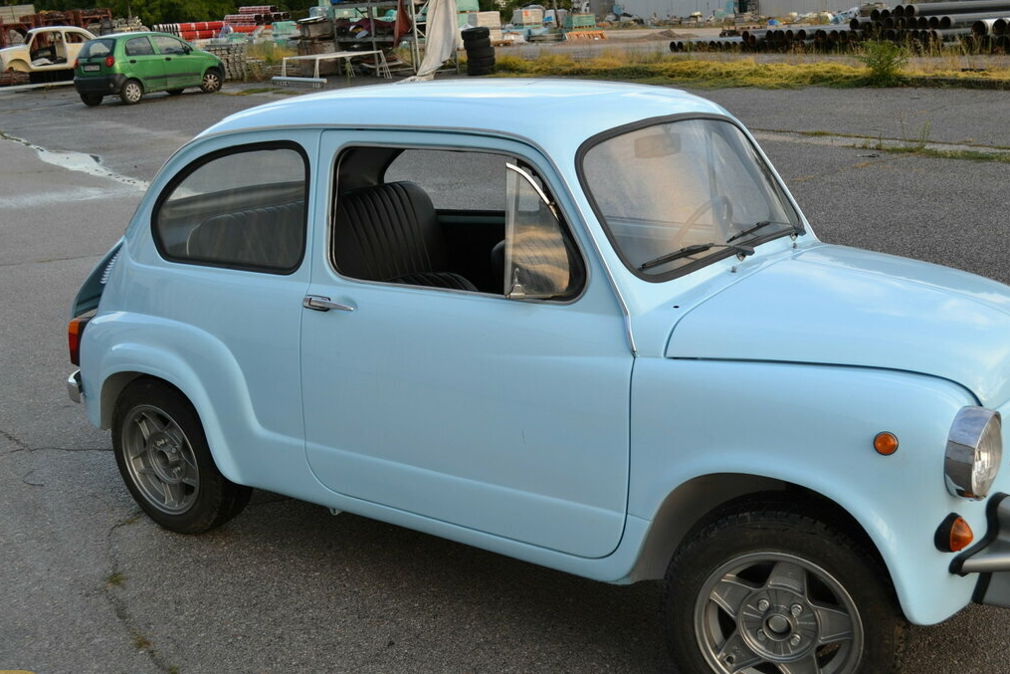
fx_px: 1094
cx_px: 575
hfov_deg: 49.4
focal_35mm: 39
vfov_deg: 34.2
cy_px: 340
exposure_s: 1/125
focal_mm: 22
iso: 320
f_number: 5.6
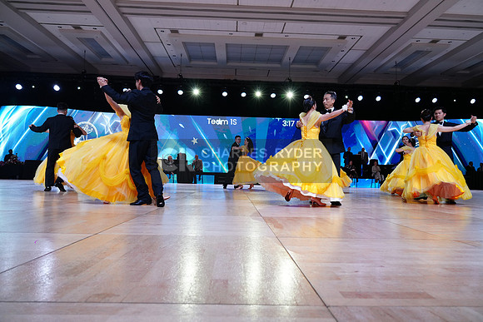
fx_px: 322
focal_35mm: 24
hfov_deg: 73.7
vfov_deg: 53.2
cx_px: 242
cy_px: 161
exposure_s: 1/500
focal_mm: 24
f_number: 4
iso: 1250
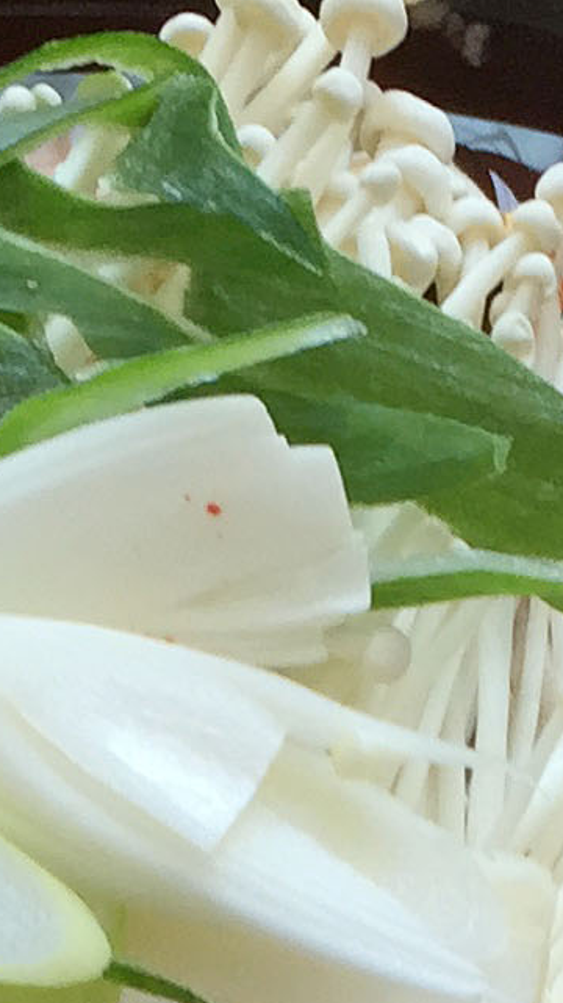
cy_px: 1590
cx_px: 178
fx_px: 4278
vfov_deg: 12.6
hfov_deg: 7.5
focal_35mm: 161
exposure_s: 1/120
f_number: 2.2
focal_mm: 4.15
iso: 40
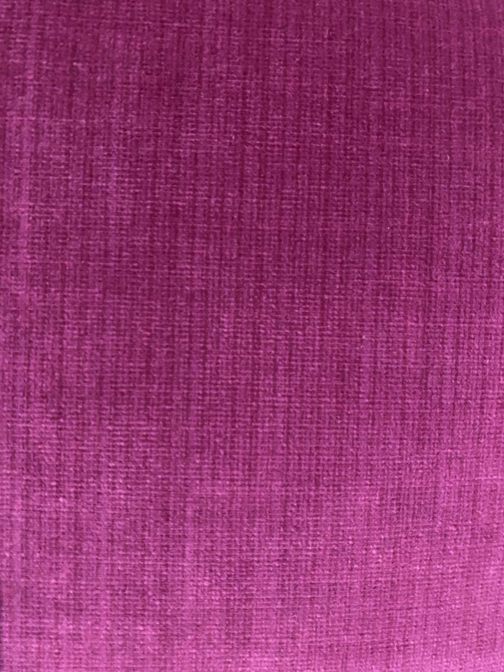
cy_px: 336
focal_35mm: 26
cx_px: 252
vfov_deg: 67.3
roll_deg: -3.0
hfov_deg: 53.1
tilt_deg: -23.1
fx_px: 505
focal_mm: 4.25
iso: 800
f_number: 1.8
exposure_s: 1/30
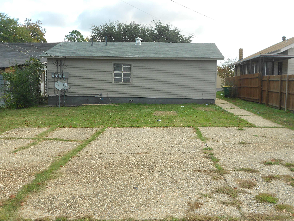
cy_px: 110
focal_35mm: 37
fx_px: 314
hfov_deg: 50.1
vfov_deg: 38.7
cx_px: 147
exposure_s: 1/200
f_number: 3.9
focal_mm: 6.7
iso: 80
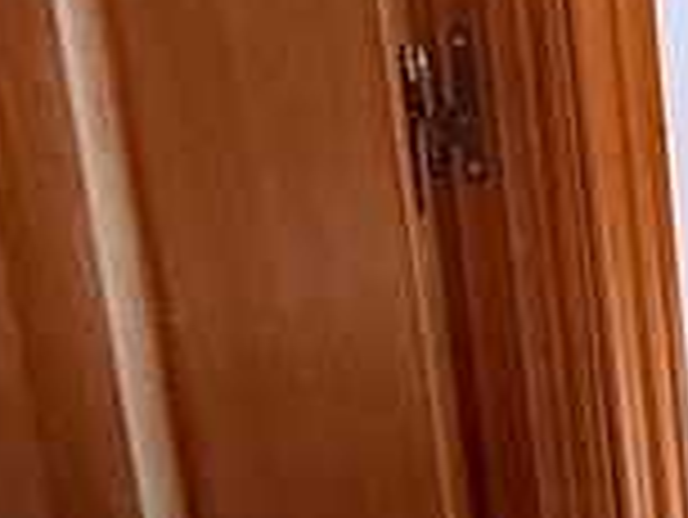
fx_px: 1452
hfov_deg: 18.2
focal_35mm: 73
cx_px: 1367
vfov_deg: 17.7
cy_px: -297
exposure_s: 1/50
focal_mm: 2.22
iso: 250
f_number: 2.2
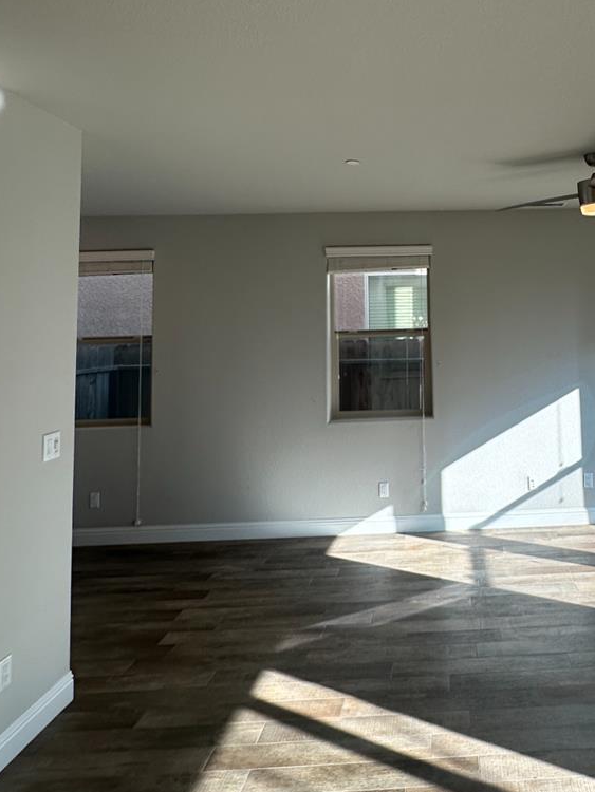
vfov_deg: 62.1
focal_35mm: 28
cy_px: 274
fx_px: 641
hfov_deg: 47.0
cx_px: 480
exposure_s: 1/185
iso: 40
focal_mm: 2.22
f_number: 2.2
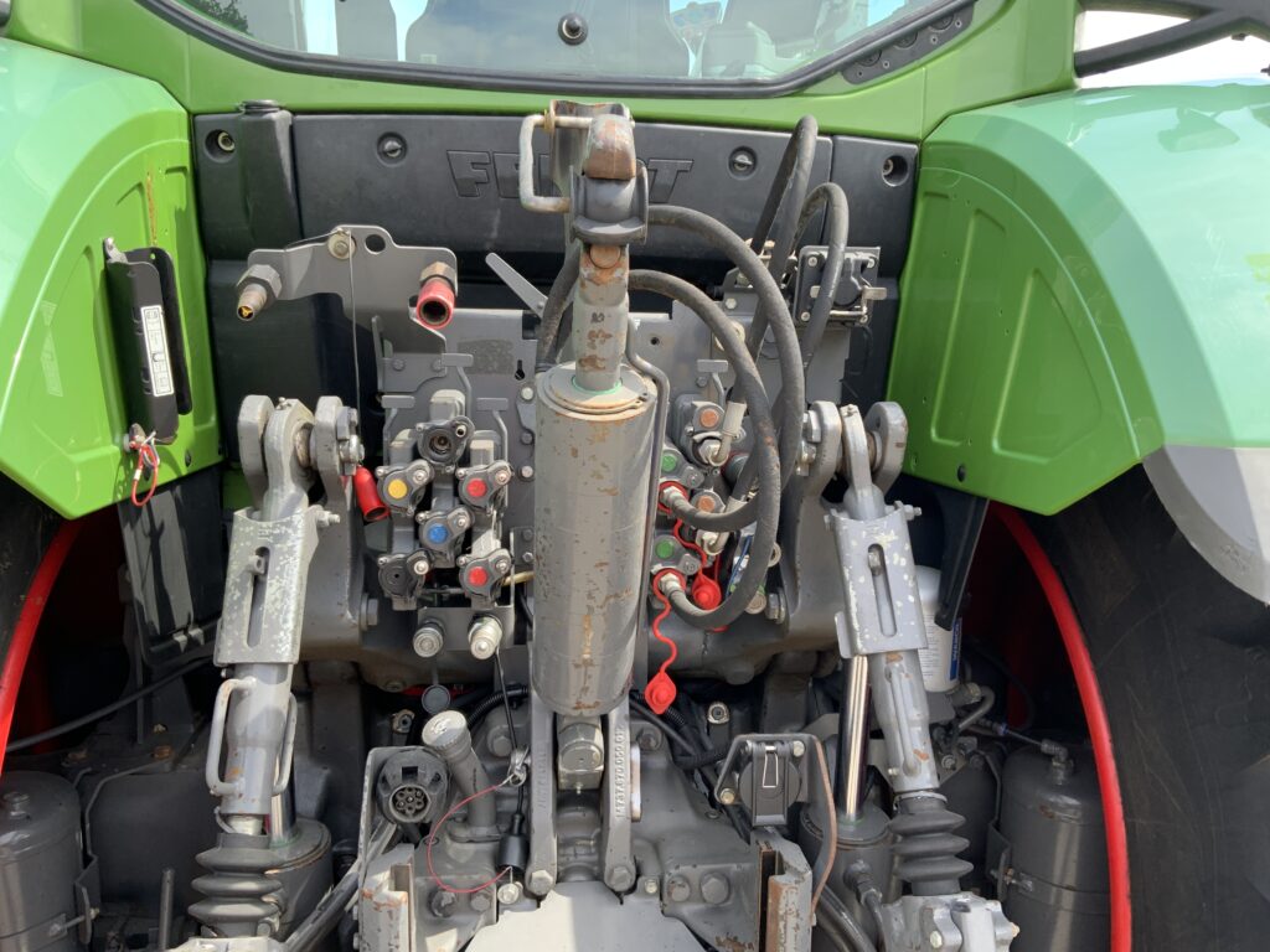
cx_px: 635
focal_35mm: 29
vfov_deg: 48.2
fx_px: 1064
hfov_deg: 61.7
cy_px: 476
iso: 16
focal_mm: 3
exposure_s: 1/172
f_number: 1.8
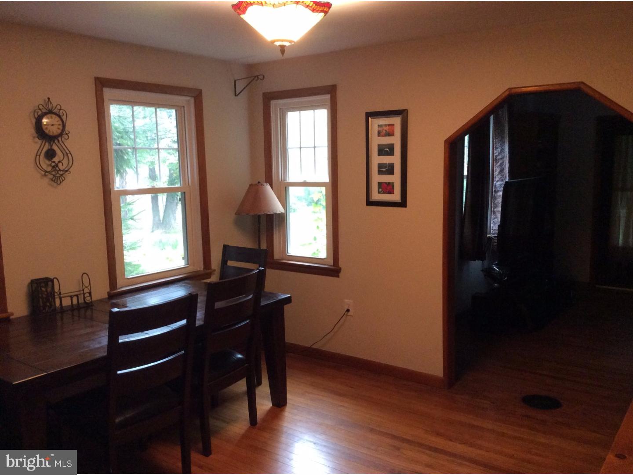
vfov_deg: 44.2
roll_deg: +1.9
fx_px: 585
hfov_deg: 56.8
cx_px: 316
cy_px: 238
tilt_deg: -7.5
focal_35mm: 32
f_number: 2.4
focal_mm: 3.3
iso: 200
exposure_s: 1/24
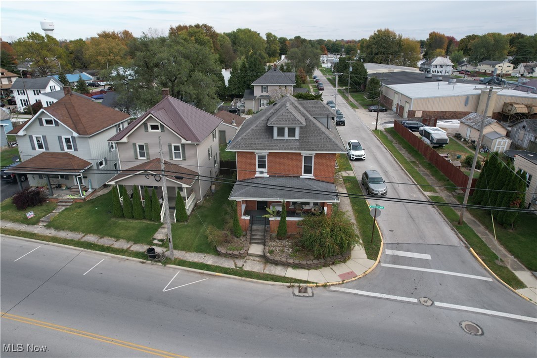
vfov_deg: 57.2
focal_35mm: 22
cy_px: 179
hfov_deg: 78.6
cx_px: 268
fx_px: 328
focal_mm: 8.38
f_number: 2.8
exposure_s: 1/800
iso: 100
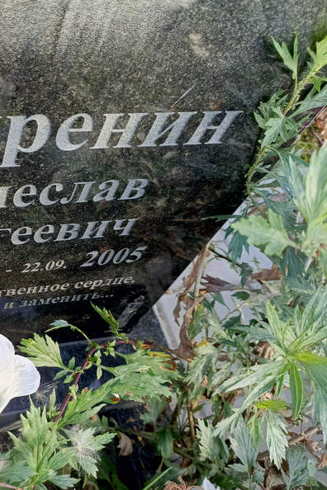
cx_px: 13
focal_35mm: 35
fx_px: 477
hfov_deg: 34.9
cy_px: 247
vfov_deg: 54.4
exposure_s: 1/116
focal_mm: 4.76
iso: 112
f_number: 1.69
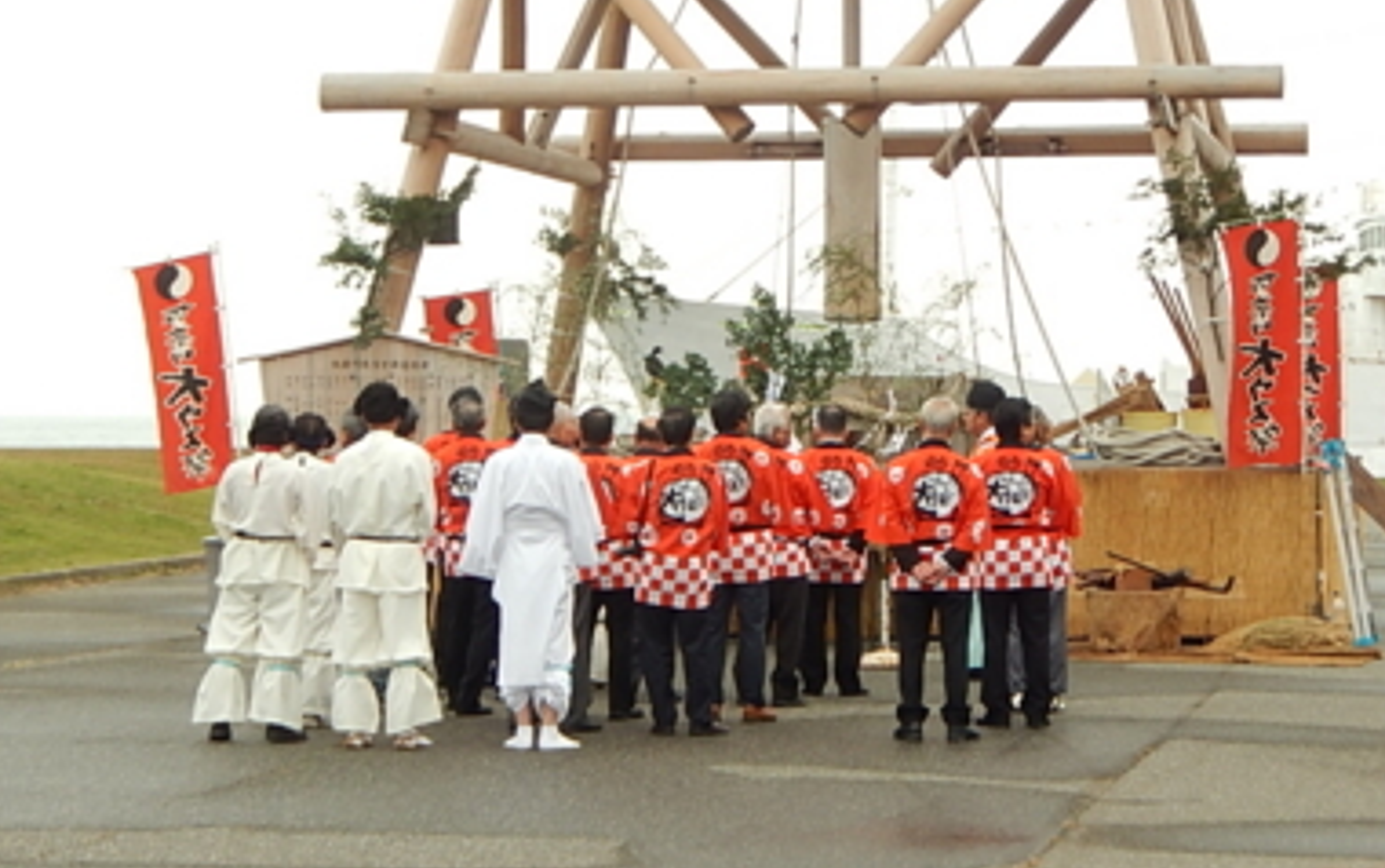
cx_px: 747
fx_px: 4230
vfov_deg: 11.6
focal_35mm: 112
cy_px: 124
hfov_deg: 18.6
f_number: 4.8
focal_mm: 12
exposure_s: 1/125
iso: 125
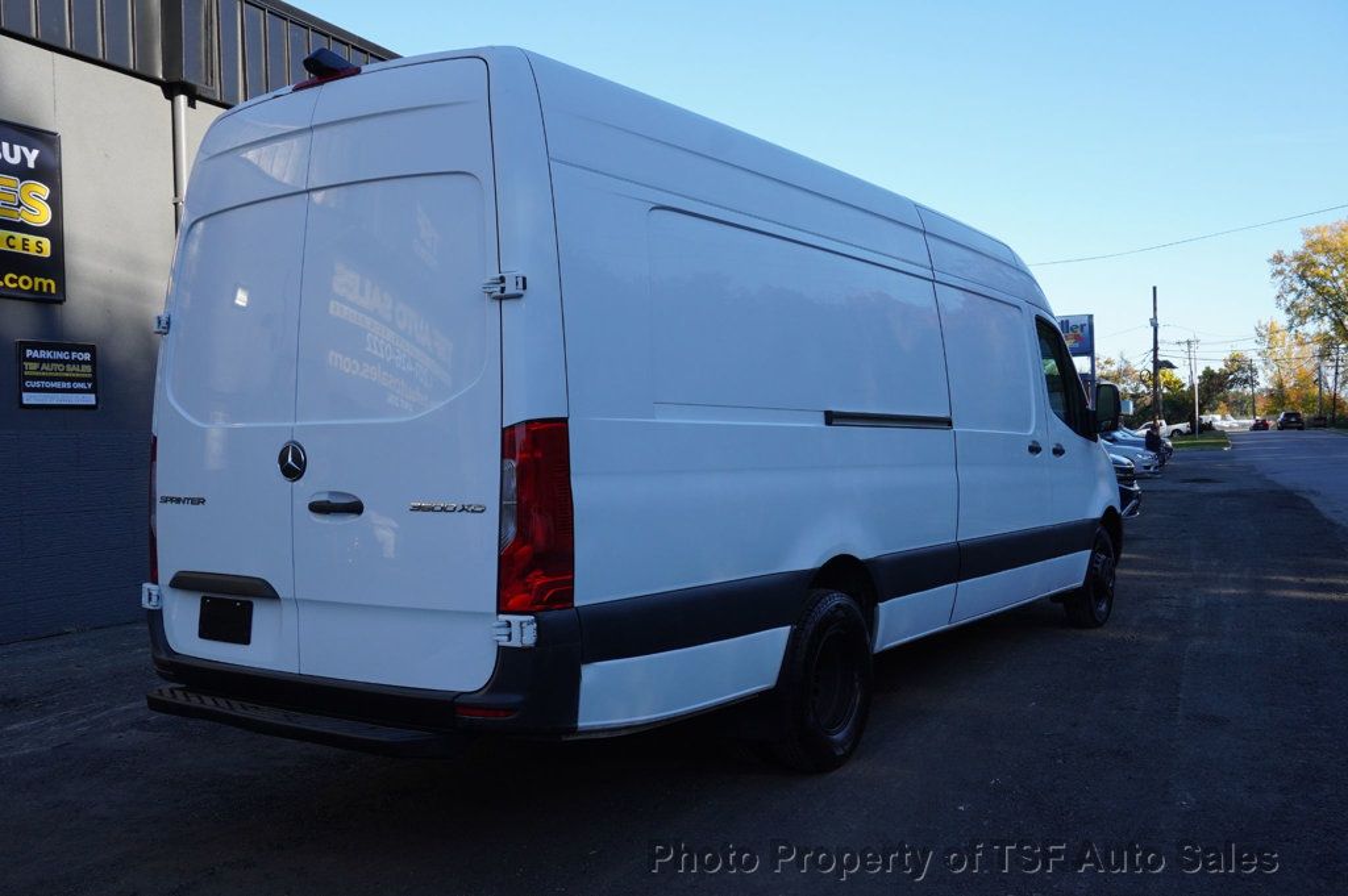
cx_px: 674
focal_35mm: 34
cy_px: 448
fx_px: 1291
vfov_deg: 38.3
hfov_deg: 55.1
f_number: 9
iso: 320
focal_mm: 23
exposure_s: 1/250
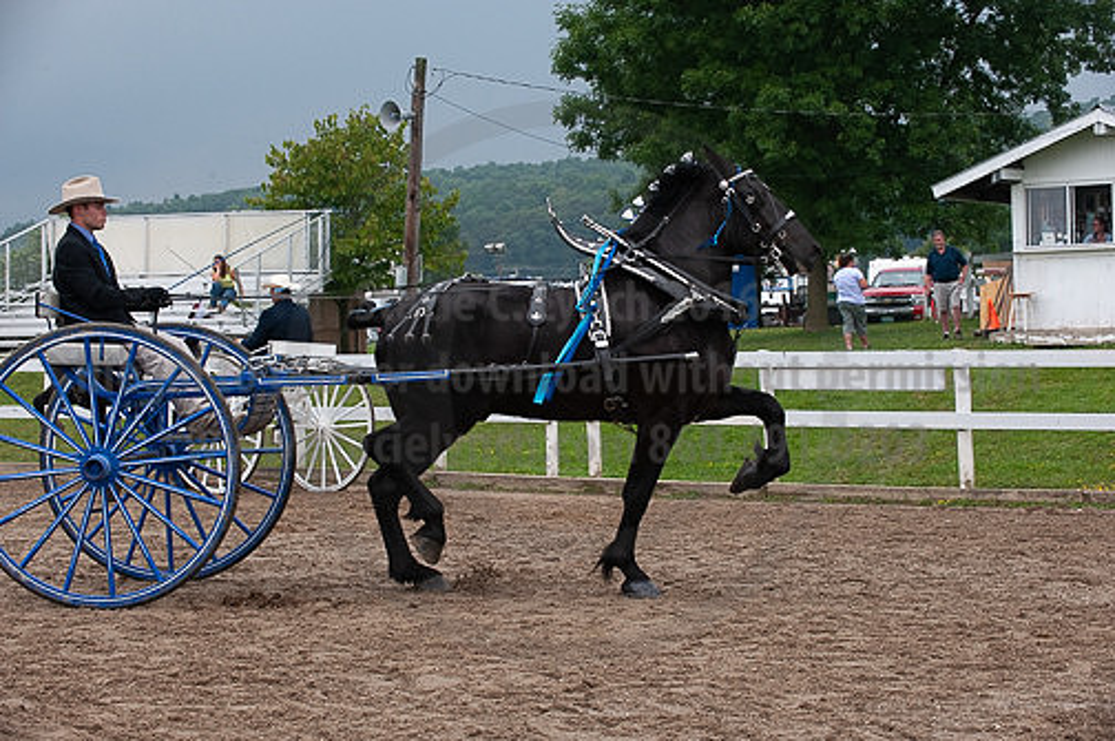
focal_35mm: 95
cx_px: 558
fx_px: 2939
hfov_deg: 21.5
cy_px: 370
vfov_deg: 14.4
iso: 1800
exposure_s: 1/1000
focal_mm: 95
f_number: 5.6
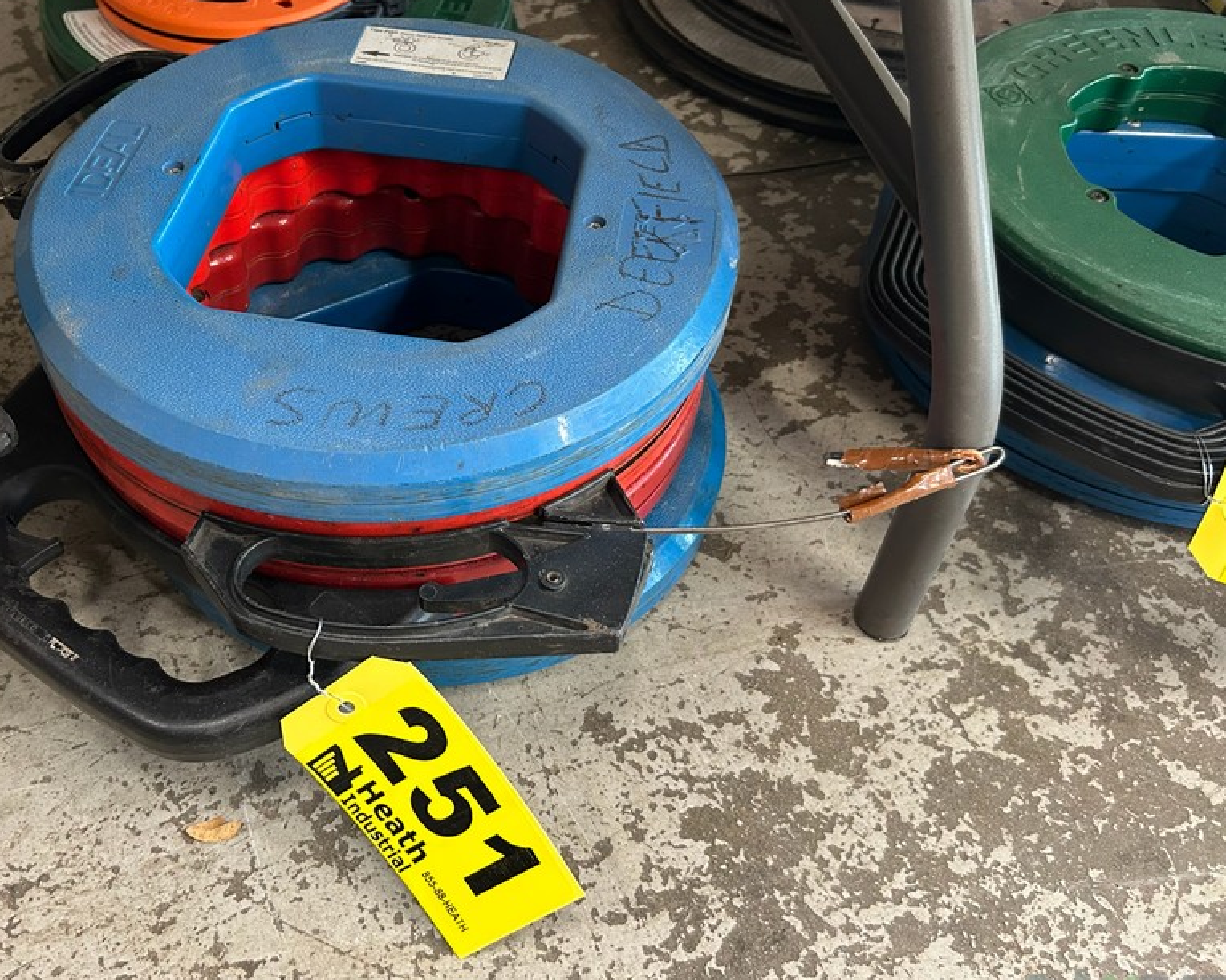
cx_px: 456
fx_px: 1234
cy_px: 441
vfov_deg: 43.3
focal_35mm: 34
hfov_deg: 52.3
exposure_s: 1/60
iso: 250
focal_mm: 5.7
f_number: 1.5
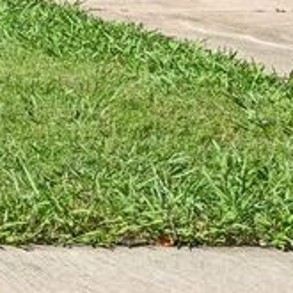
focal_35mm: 116
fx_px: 1111
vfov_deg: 13.4
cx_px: -535
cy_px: -248
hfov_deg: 11.0
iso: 400
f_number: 8
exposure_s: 1/800
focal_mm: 22
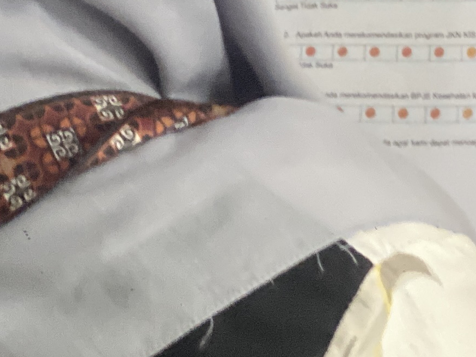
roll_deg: +1.0
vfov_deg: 6.1
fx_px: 3299
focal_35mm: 240
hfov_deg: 8.3
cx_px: 198
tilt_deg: -16.6
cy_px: -291
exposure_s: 1/122
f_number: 2
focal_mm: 6
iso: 200
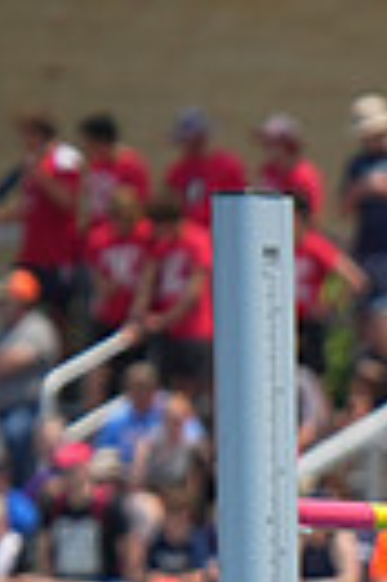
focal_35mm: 973
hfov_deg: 1.4
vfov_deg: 2.1
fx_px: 15730
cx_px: 1214
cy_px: 718
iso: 400
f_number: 5.6
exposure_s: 1/2000
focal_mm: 220
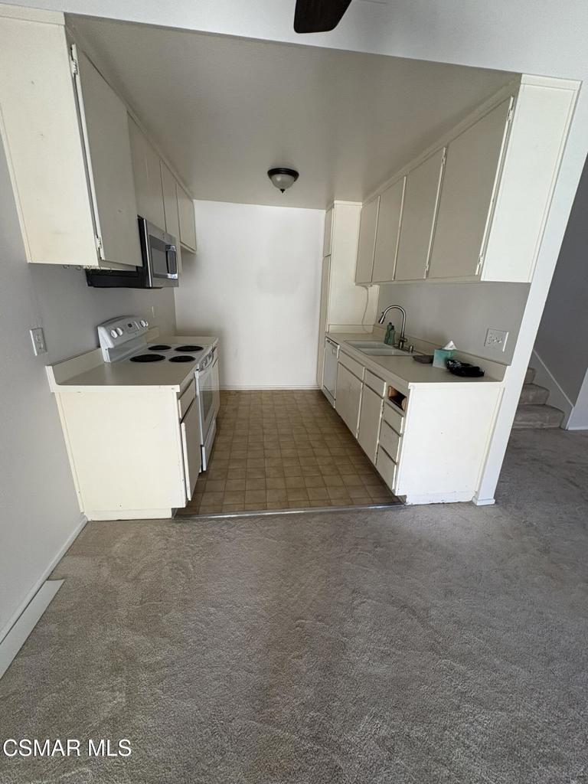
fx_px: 317
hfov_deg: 85.7
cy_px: 392
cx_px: 294
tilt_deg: -16.4
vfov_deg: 102.1
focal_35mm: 14
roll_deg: -2.3
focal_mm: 2.22
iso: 250
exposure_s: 1/63
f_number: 2.2
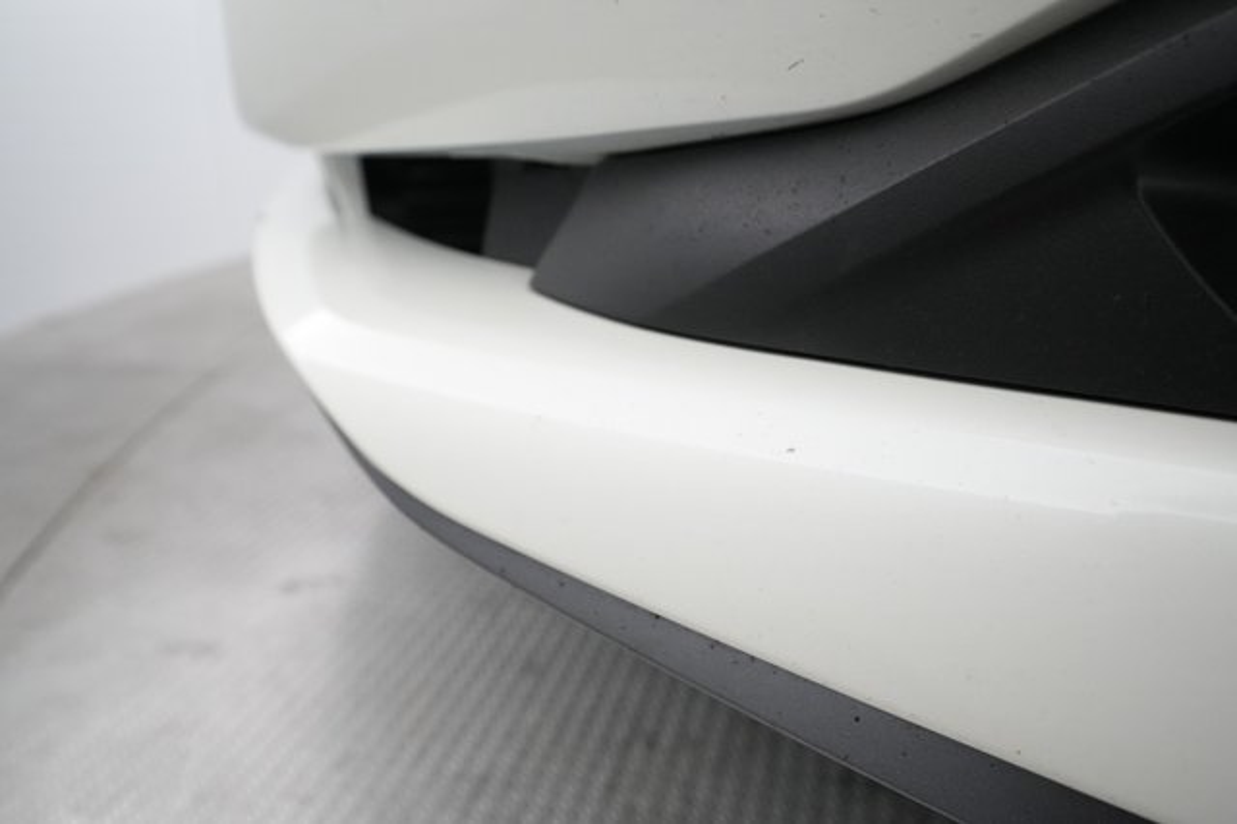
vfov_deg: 46.4
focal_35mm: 28
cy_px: 412
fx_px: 962
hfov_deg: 65.5
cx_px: 618
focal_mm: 28
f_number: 5.6
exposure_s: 1/100
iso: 5000
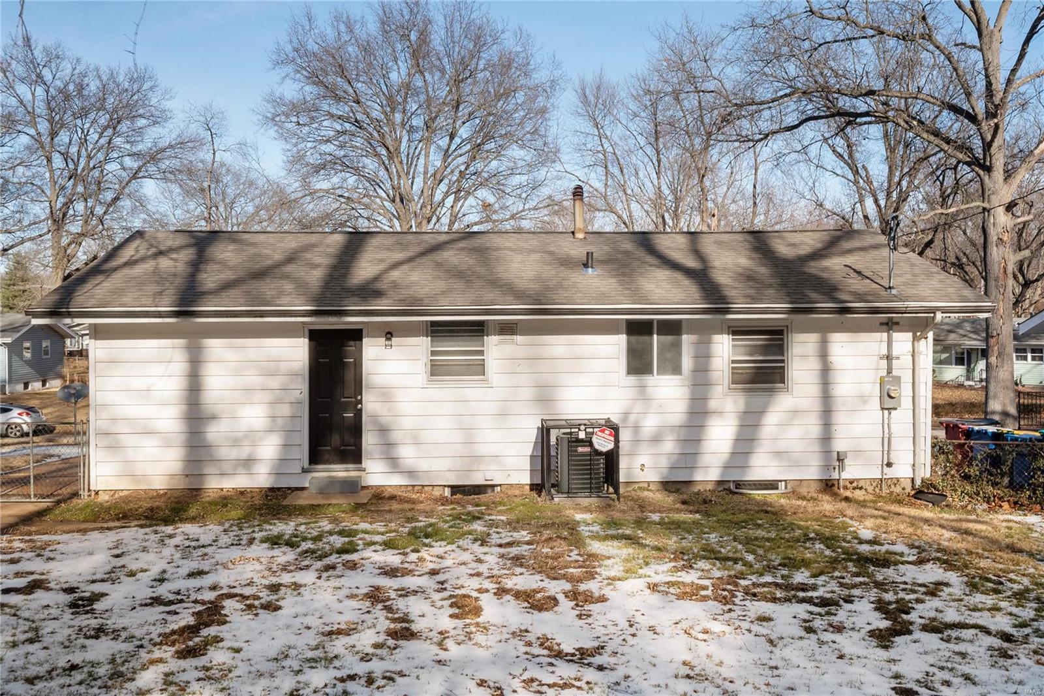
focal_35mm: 32
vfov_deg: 41.1
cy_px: 348
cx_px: 522
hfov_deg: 58.7
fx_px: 928
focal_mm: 16
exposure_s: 1/800
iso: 400
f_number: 9
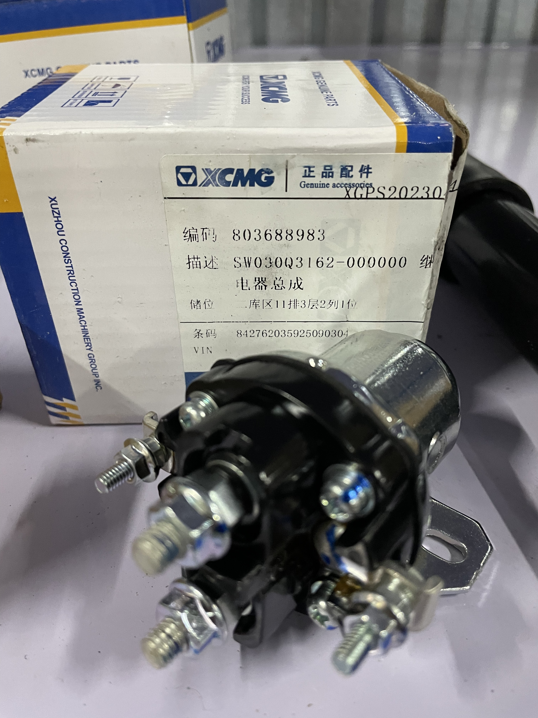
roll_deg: +1.0
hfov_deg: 53.1
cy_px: 359
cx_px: 269
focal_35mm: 26
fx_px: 539
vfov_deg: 67.3
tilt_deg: -34.5
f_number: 1.6
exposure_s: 1/50
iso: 200
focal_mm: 4.2
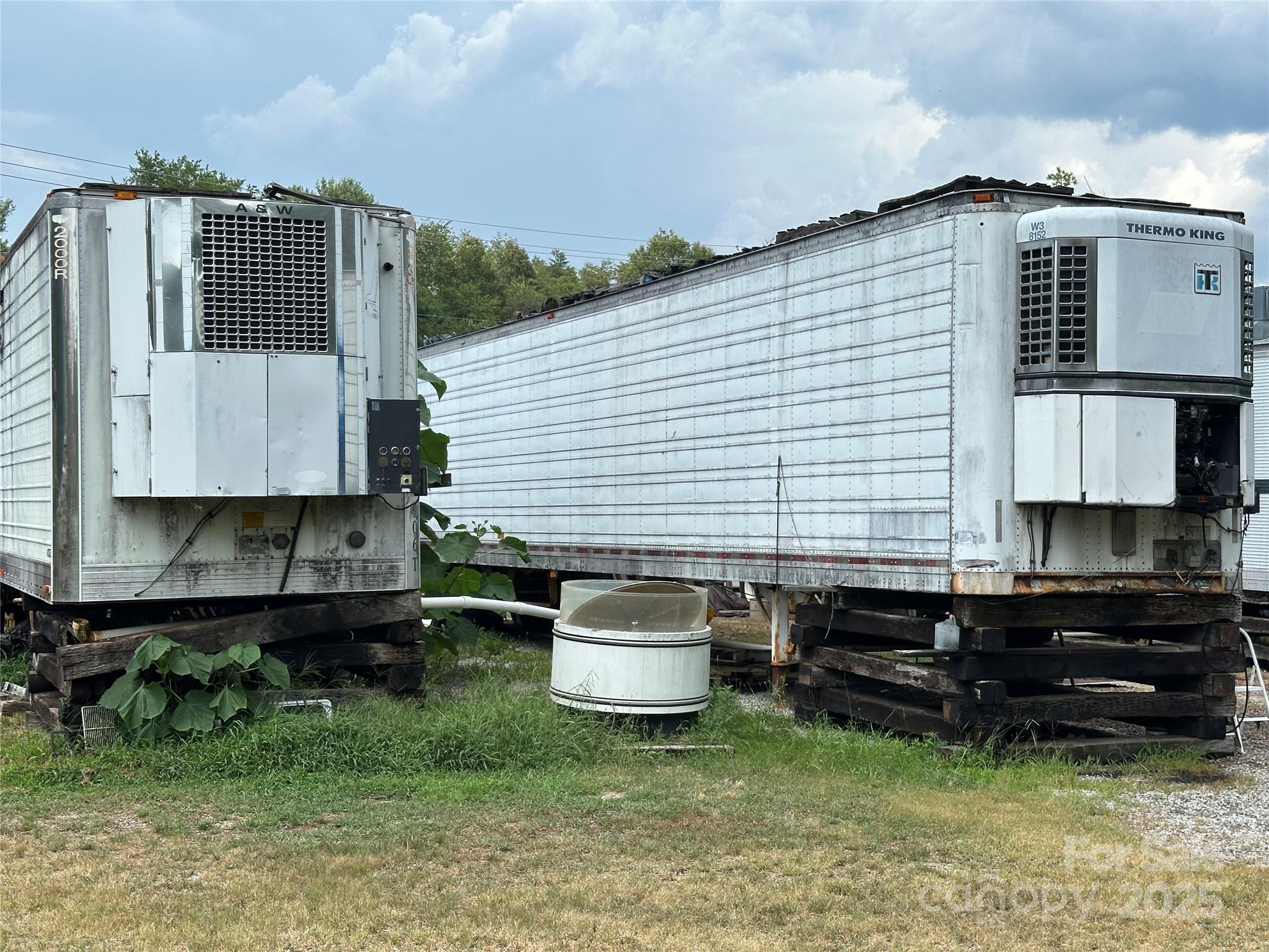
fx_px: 1760
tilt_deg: +1.5
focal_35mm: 48
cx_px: 634
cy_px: 476
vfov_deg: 30.3
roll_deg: +0.0
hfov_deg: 39.7
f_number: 1.78
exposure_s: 1/3472
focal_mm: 6.86
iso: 64
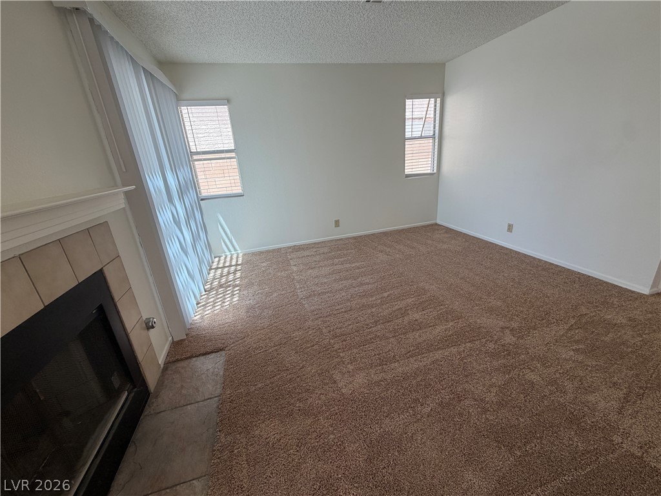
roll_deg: +3.9
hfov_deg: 102.1
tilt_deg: -19.3
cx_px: 330
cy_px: 248
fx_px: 267
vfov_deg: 85.7
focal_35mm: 14
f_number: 2.2
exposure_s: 1/120
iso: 100
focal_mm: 2.22
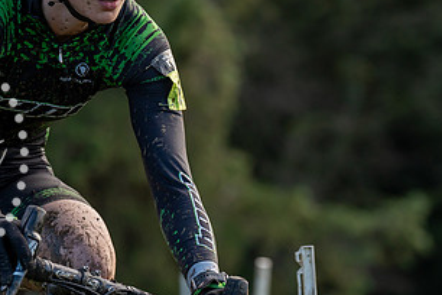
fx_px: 4125
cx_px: 29
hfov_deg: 6.1
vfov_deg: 4.1
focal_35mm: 336
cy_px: -40
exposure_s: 1/800
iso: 320
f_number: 3.5
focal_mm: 124
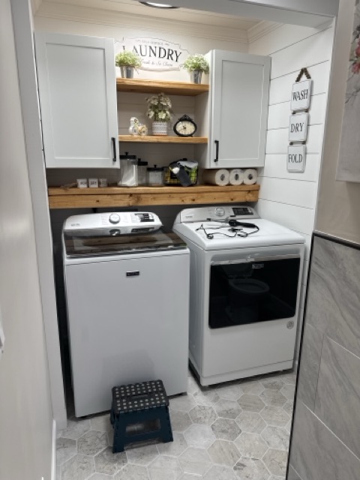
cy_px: 240
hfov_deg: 56.8
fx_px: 333
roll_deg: -0.5
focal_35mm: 24
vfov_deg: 71.6
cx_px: 180
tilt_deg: -14.1
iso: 80
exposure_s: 1/120
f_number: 1.78
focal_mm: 6.76
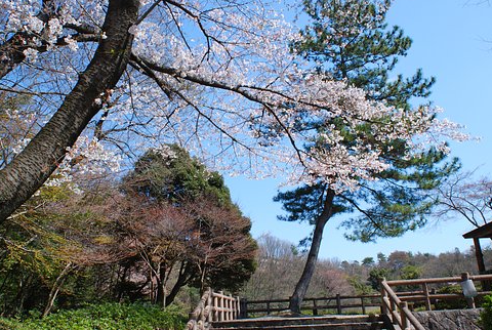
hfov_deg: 58.6
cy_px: 159
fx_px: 438
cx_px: 234
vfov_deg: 41.3
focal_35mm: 32
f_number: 16
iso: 100
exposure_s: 1/40
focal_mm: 20
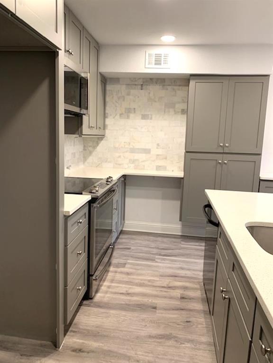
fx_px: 273
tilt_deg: -7.2
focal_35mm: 26
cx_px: 136
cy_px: 182
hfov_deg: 53.1
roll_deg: -1.0
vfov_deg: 67.3
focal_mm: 4.25
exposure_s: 1/60
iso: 160
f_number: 1.8
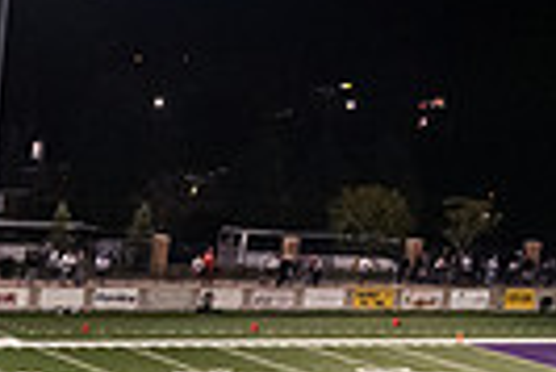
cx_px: -284
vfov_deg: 9.6
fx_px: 2087
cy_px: 717
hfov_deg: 14.2
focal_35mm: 135
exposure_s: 1/320
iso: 5000
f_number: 4
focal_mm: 31
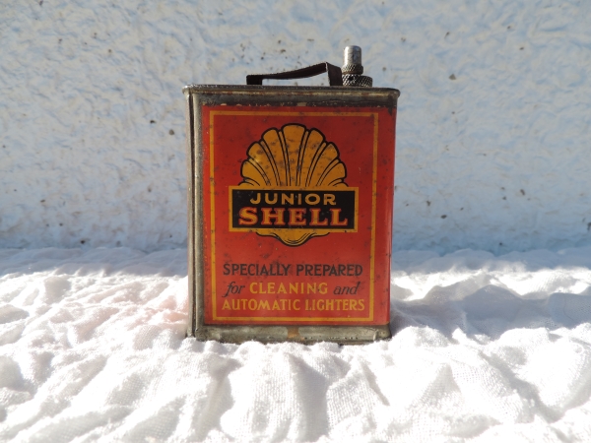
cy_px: 222
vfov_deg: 56.8
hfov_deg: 71.6
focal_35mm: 24
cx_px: 296
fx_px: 410
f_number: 3
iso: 80
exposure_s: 1/640
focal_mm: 4.3
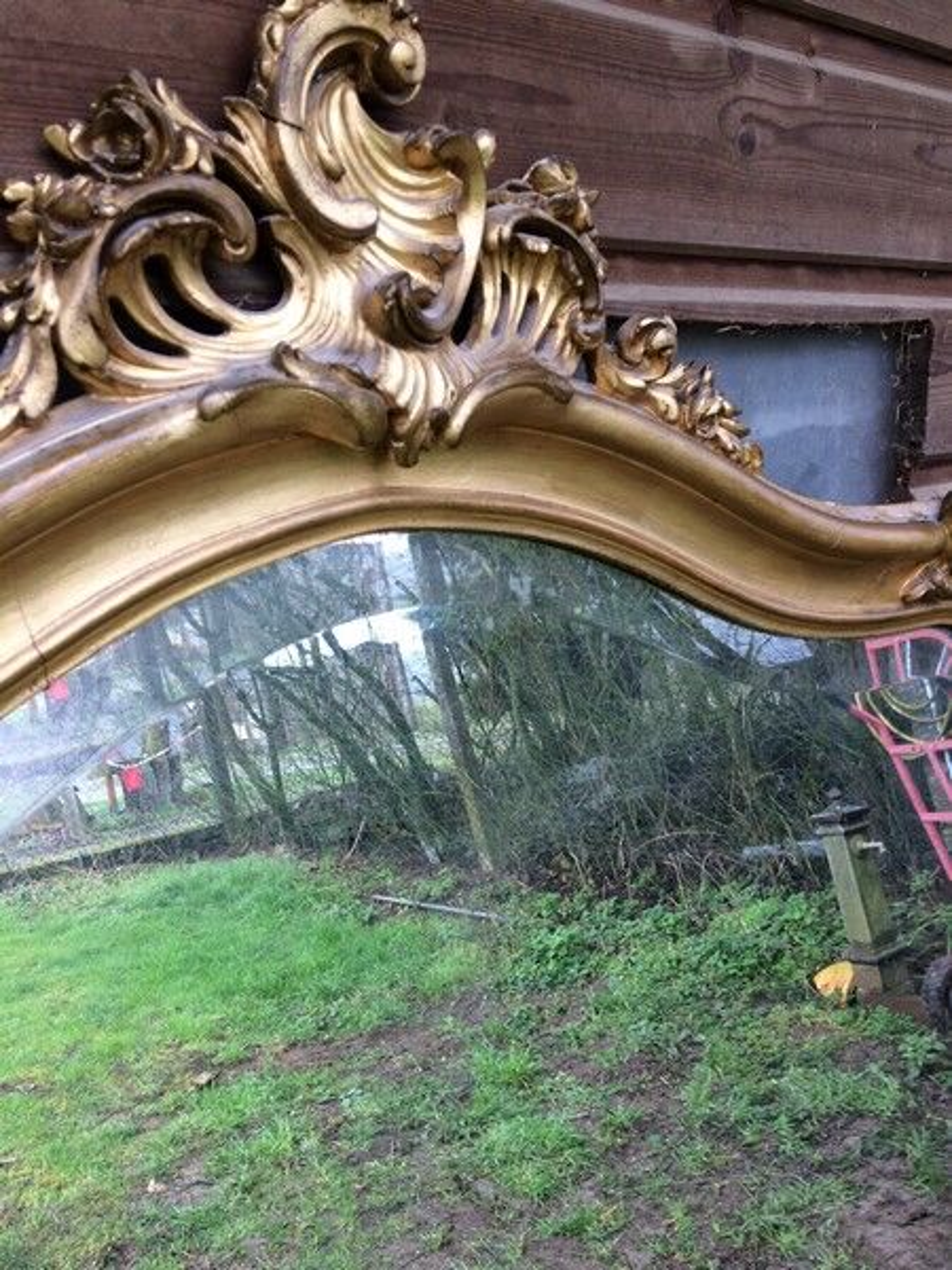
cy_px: 635
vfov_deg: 61.7
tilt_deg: -15.7
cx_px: 476
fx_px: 1063
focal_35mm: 29
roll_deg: +0.6
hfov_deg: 48.2
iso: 40
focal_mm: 4.15
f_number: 2.2
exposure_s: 1/50
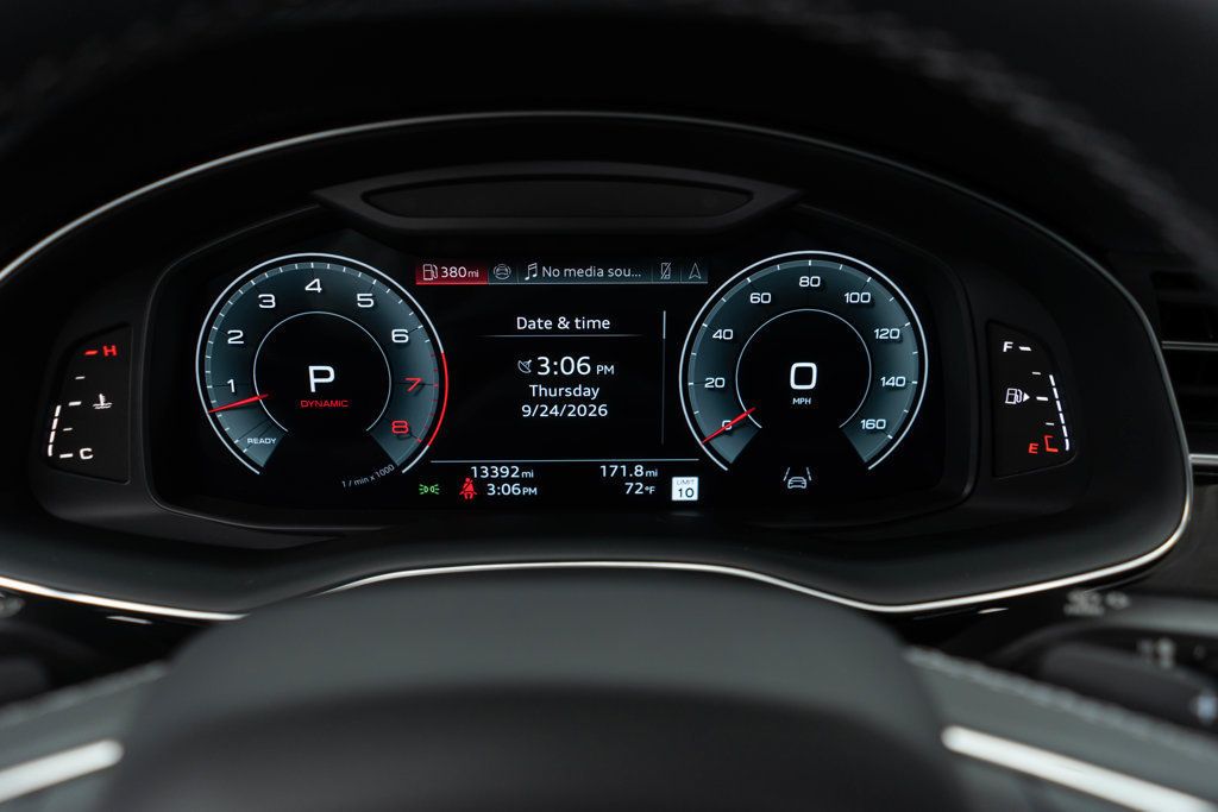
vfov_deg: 46.4
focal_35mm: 28
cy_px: 406
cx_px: 609
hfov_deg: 65.5
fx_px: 947
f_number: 3.2
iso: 640
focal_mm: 28
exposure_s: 1/50
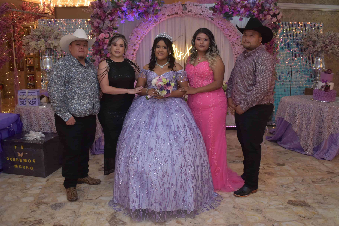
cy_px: 113
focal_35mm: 33
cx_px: 170
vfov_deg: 40.0
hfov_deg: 57.2
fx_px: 311
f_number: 4.5
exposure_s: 1/60
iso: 800
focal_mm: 22
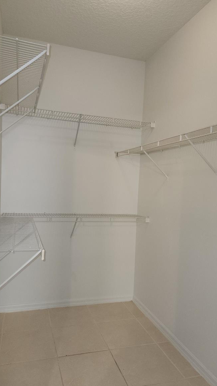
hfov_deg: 44.4
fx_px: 266
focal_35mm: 26
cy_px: 194
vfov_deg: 71.9
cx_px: 99
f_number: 1.8
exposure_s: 1/60
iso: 100
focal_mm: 5.4
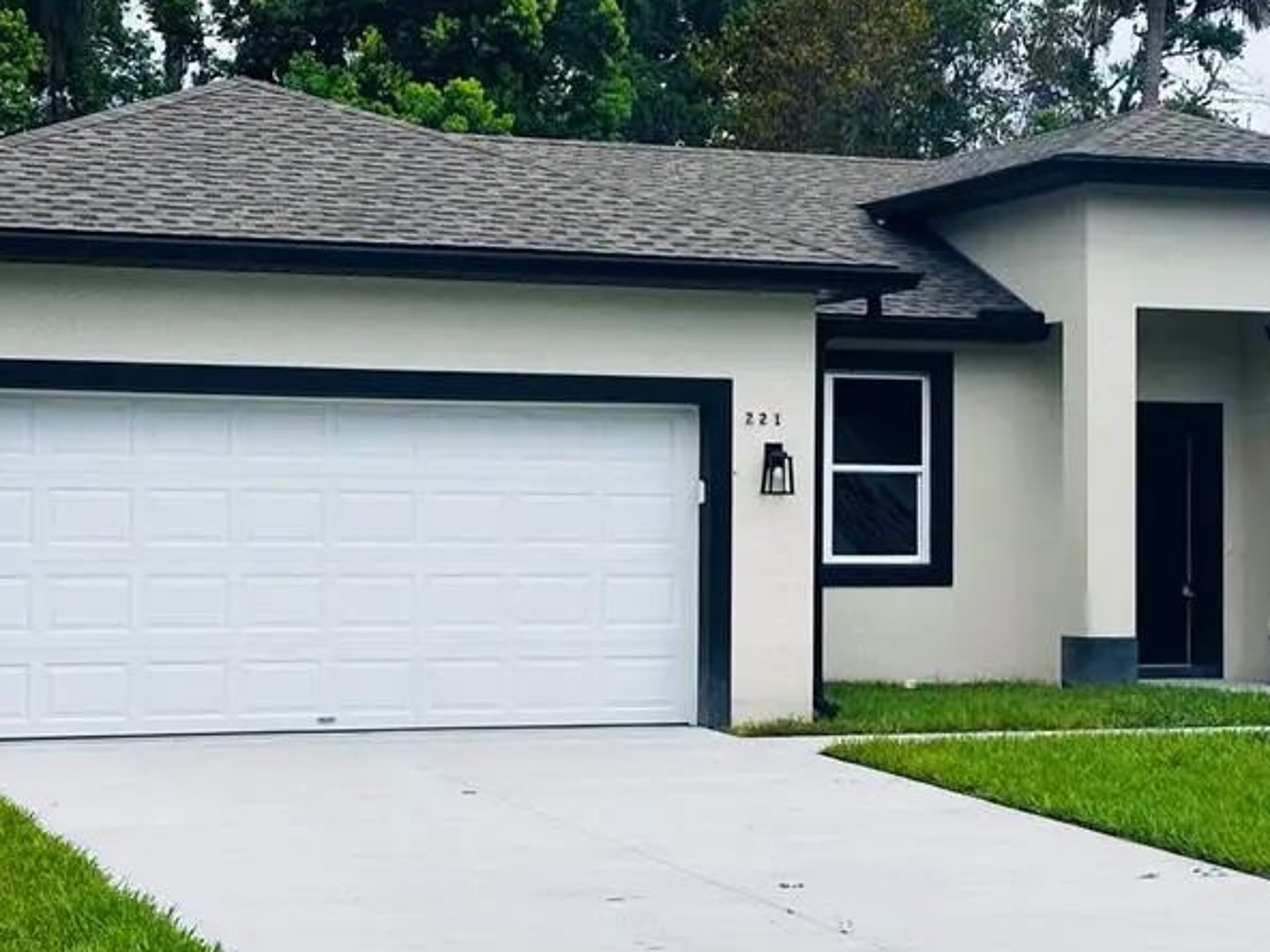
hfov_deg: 23.5
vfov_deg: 17.8
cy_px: 419
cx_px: 839
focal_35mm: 83
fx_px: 3045
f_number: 1.78
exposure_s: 1/2667
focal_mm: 6.86
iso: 64
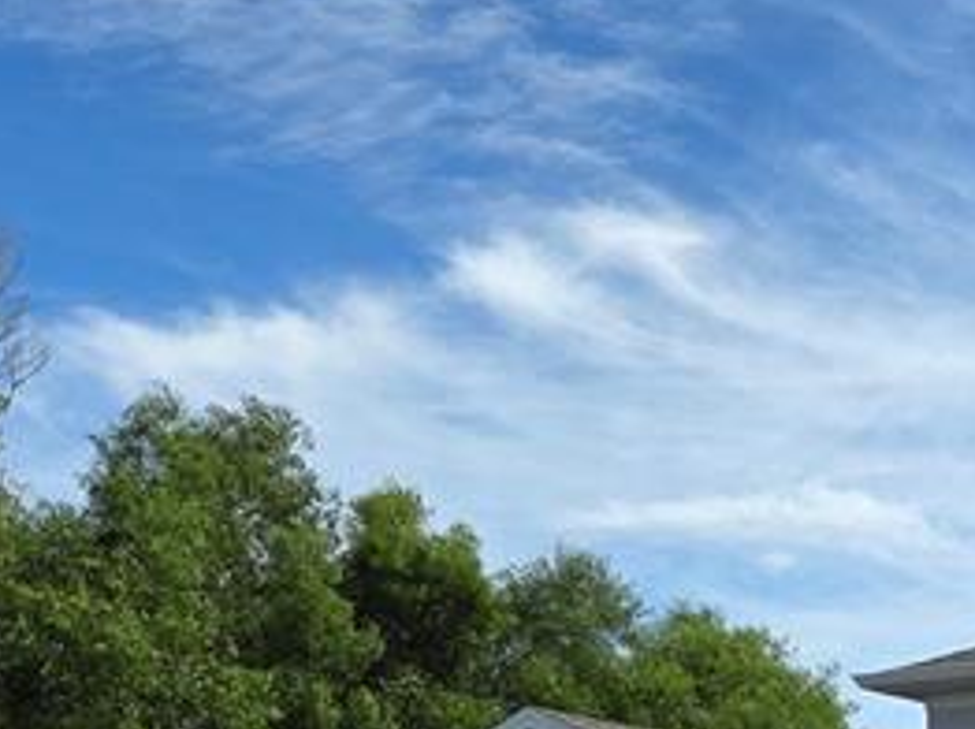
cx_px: 1399
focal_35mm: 90
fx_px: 2533
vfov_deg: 15.5
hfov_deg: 19.4
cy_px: 971
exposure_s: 1/5862
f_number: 1.8
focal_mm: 5.4
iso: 80
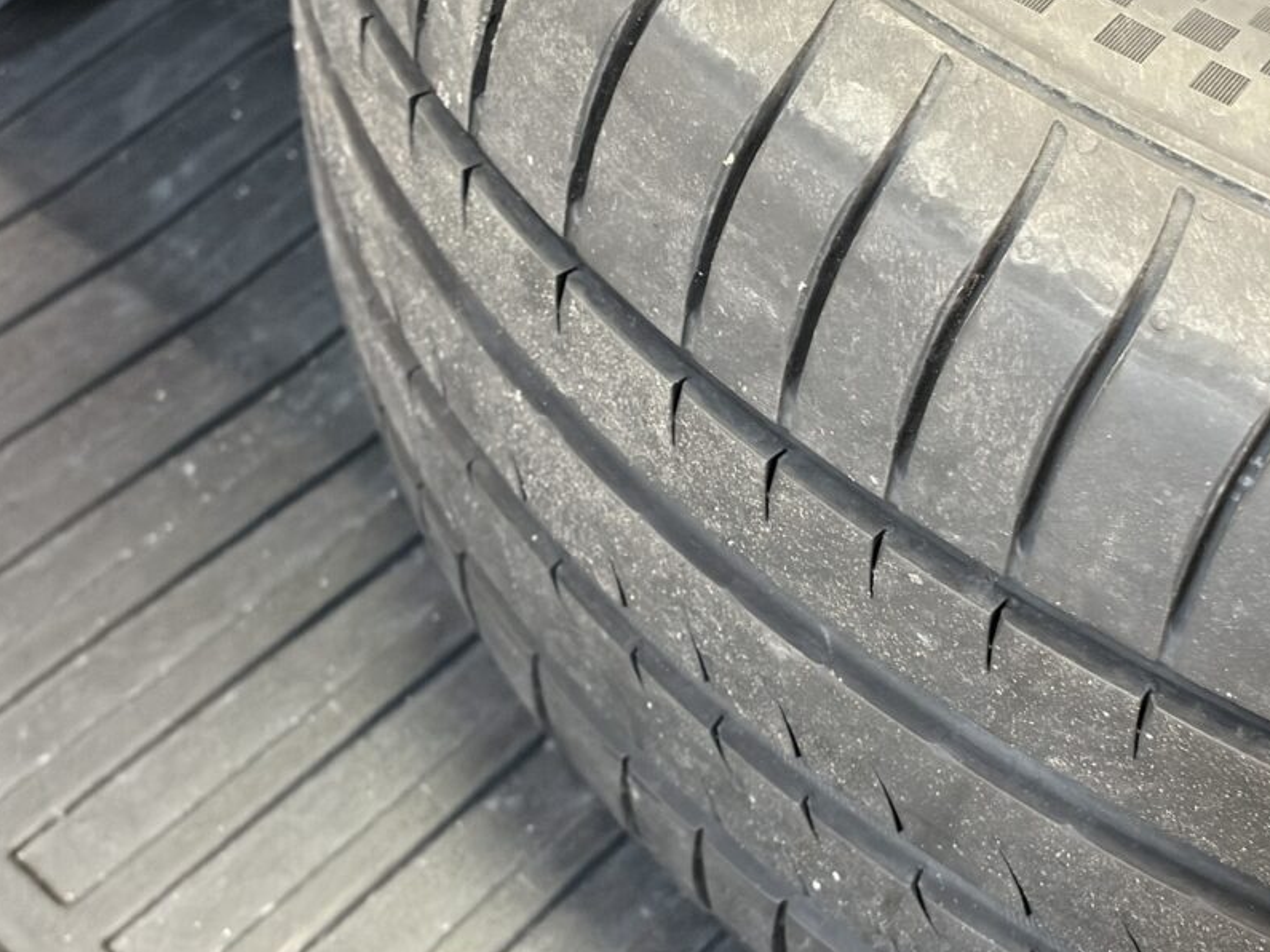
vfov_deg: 21.9
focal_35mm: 67
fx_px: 2458
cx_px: 732
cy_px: 530
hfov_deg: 28.9
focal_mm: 5.96
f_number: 1.6
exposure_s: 1/25
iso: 320
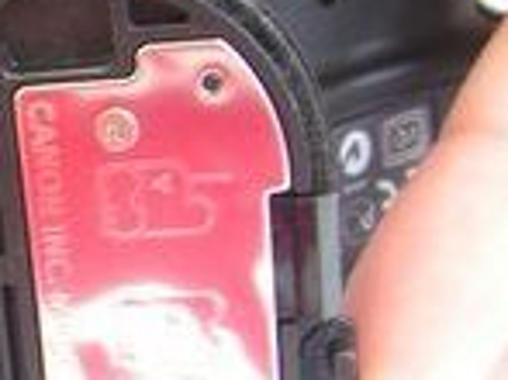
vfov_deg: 13.4
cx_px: -195
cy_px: 254
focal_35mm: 110
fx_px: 1613
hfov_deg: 16.7
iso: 200
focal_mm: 6
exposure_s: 1/4
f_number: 3.2
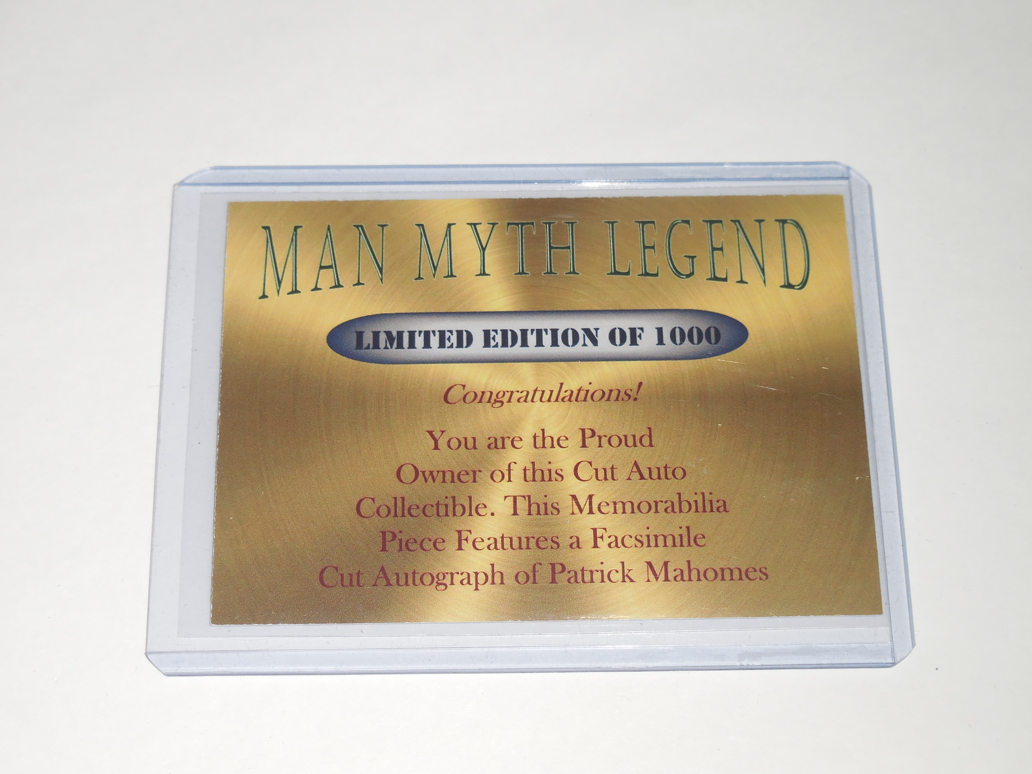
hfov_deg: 27.8
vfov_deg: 21.0
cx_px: 516
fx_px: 2087
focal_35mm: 70
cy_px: 387
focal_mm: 12.6
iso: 125
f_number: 9.4
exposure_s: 1/60
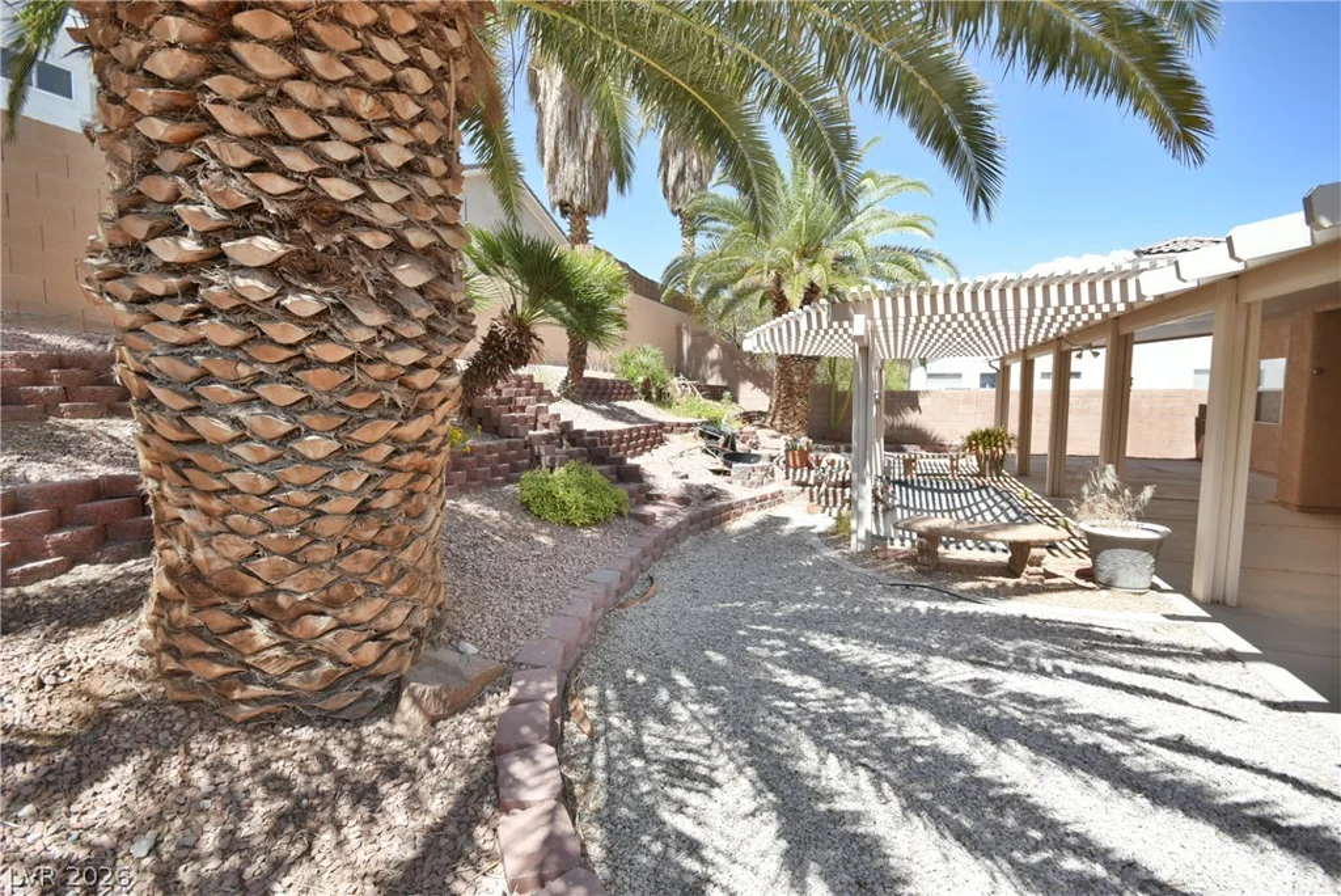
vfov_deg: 77.4
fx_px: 559
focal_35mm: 15
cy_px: 448
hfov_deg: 100.4
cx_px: 670
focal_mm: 10
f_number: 7.1
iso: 400
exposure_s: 1/250
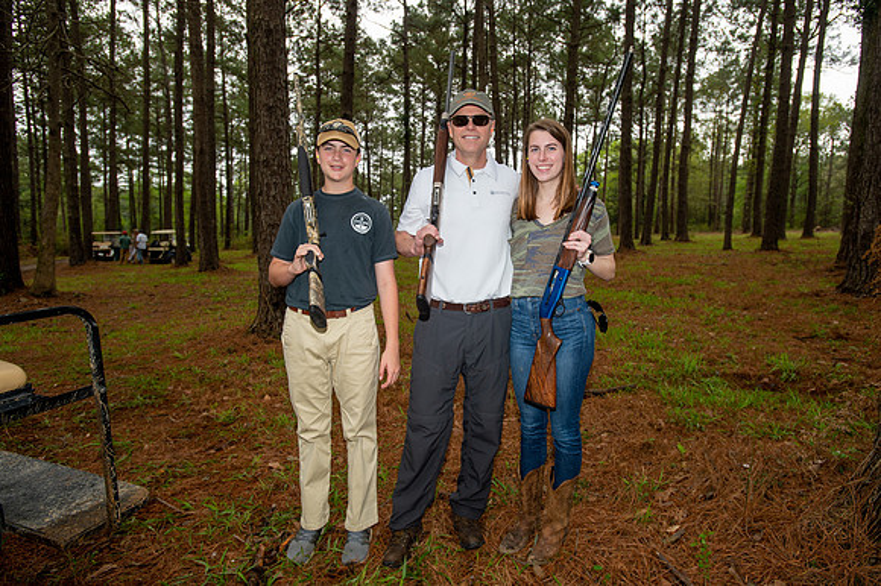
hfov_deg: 73.8
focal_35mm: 24
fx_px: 587
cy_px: 293
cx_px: 440
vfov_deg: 53.1
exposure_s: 1/125
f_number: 5
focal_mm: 24
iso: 125
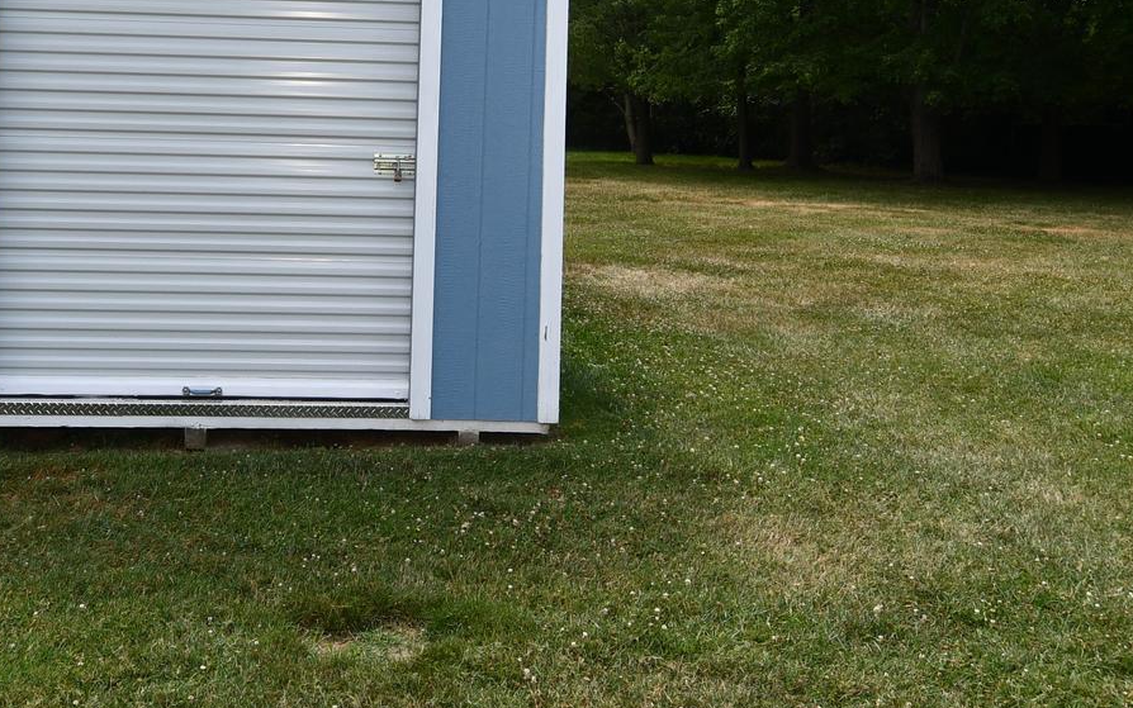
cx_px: 393
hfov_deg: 46.6
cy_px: 88
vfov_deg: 29.4
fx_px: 1297
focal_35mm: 42
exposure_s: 1/250
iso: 100
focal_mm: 12
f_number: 9
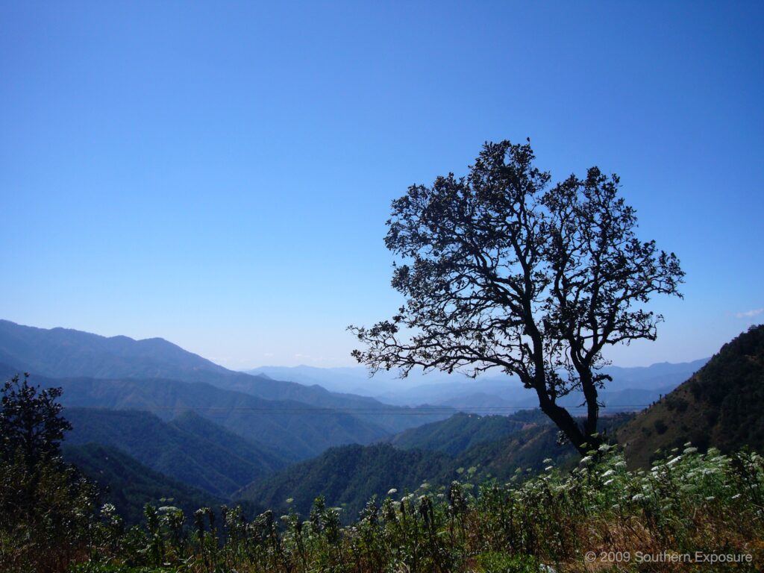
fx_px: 728
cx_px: 382
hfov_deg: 55.4
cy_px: 286
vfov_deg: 42.9
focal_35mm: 33
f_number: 6.3
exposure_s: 1/400
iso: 80
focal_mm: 5.4
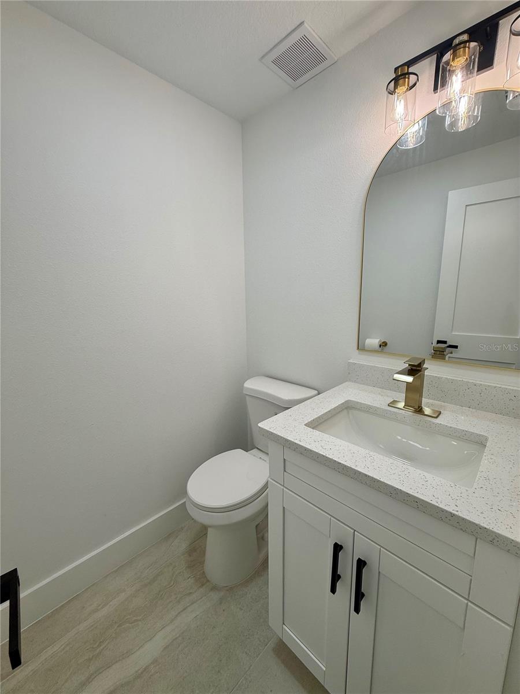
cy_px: 347
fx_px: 280
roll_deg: -0.2
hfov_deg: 85.7
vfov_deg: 102.1
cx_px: 260
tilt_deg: -10.1
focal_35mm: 14
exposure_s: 1/120
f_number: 2.2
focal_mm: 2.22
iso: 50
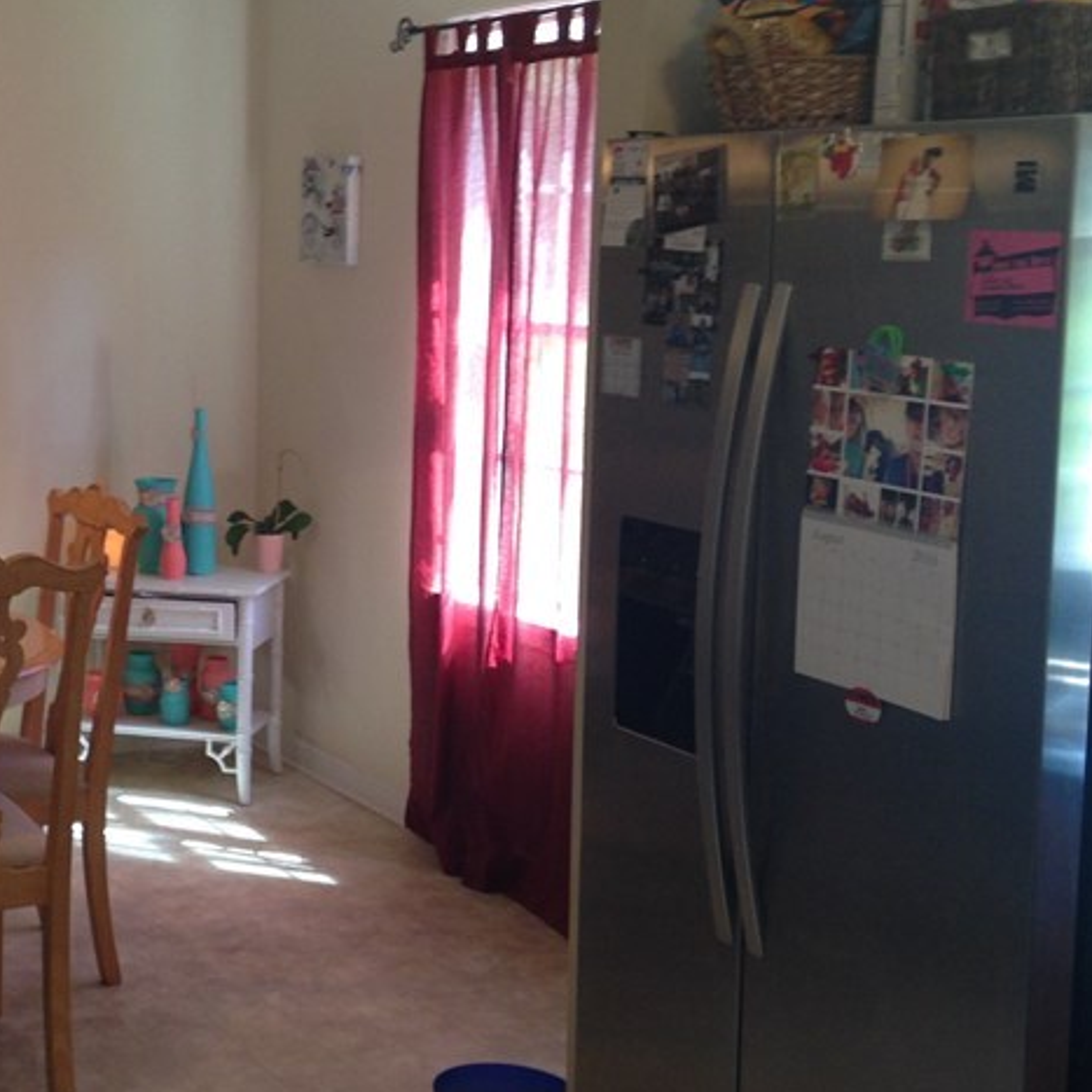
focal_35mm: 64
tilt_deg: -7.2
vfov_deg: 26.9
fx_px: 2284
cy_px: 468
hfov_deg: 26.0
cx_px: 96
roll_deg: +0.4
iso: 80
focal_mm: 4.12
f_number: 2.4
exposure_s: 1/20
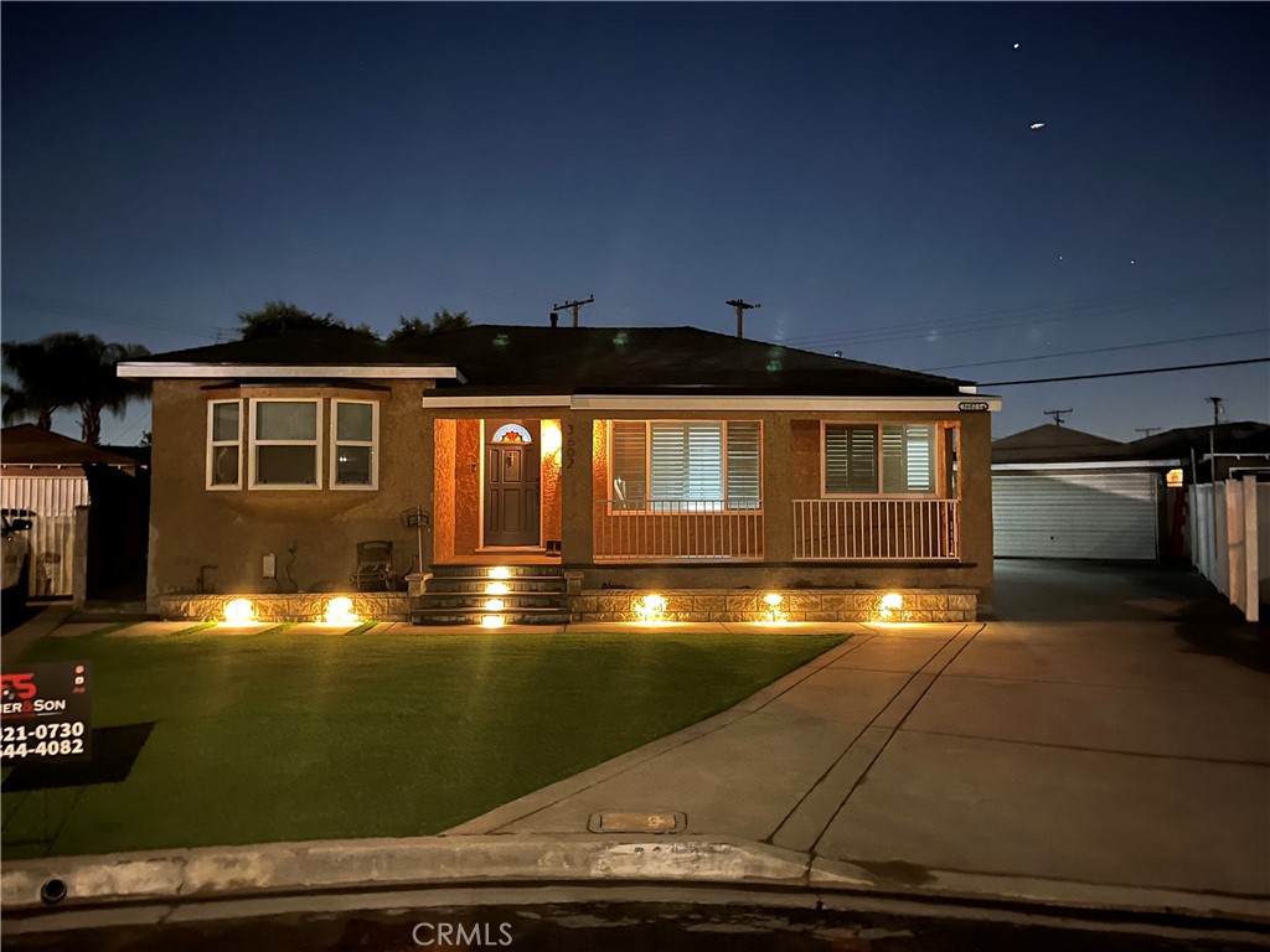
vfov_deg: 53.1
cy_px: 476
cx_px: 635
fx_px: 954
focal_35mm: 26
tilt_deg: +1.6
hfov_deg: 67.3
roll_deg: +0.2
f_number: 1.6
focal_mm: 5.1
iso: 640
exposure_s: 1/2
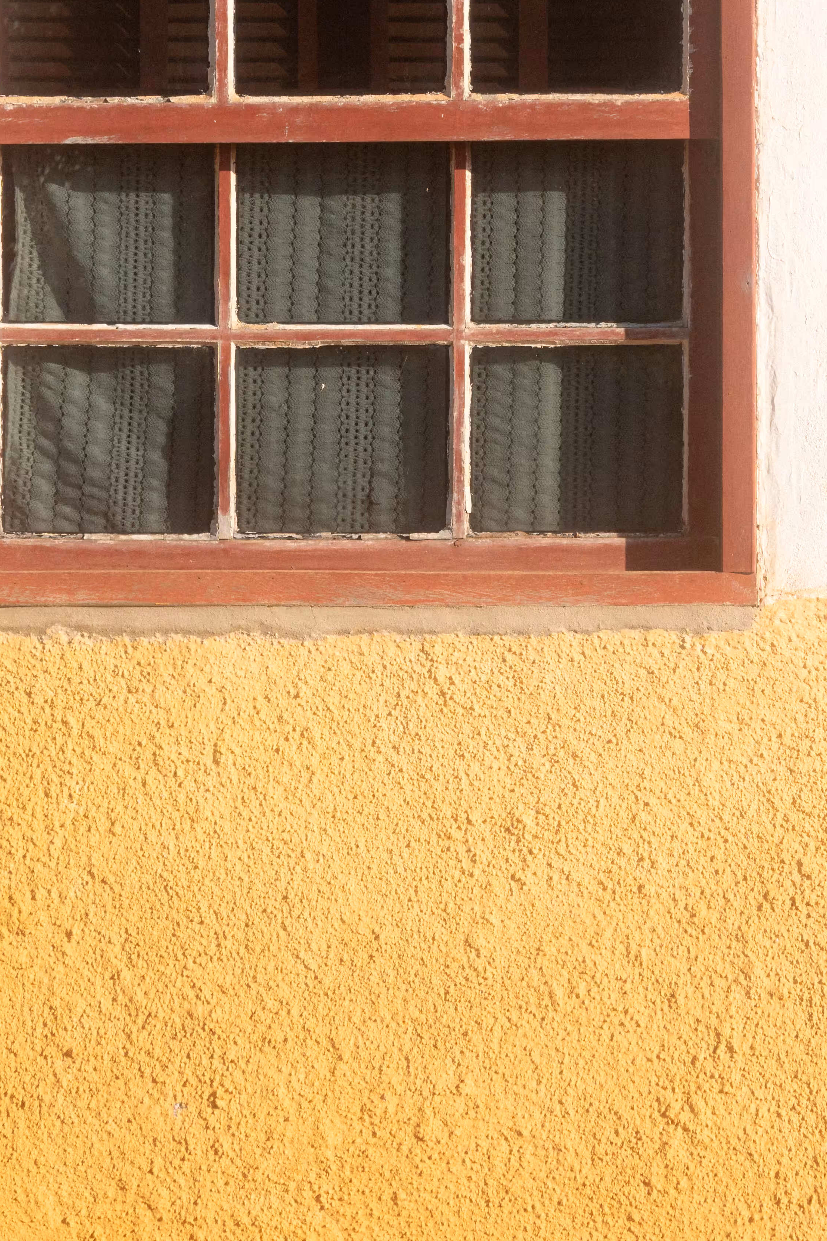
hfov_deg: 6.9
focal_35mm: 198
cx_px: 545
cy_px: 377
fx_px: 6824
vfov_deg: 10.4
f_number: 8
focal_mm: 74
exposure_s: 1/200
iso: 100
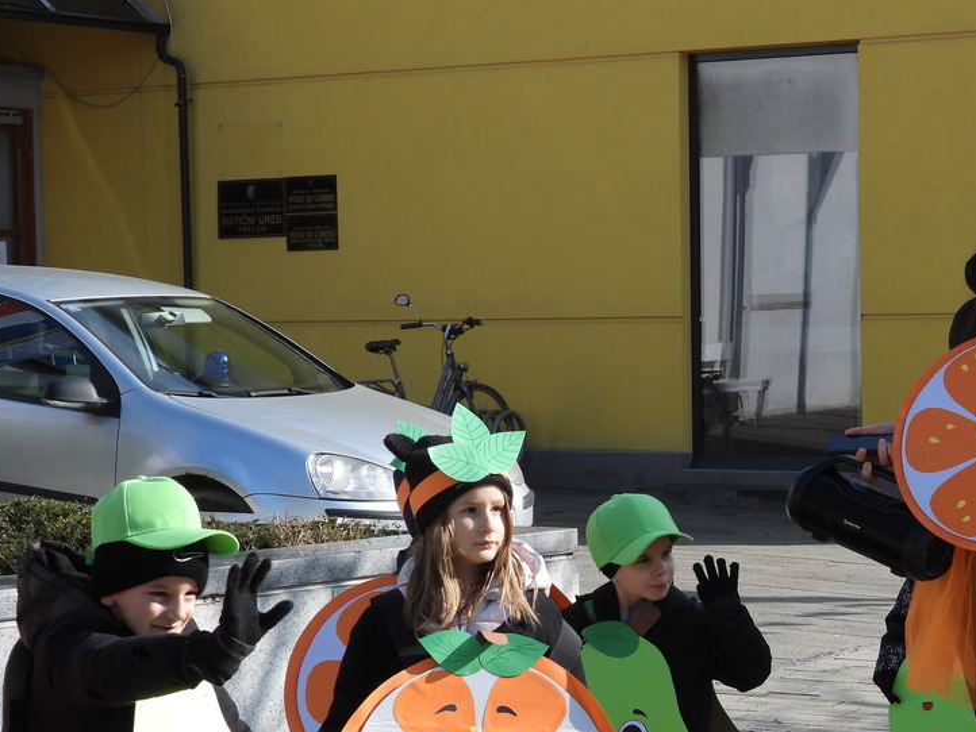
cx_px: 802
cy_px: 562
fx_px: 3046
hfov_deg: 18.0
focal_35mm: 108
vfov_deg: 13.7
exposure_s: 1/800
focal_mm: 11.7
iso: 100
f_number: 3.5
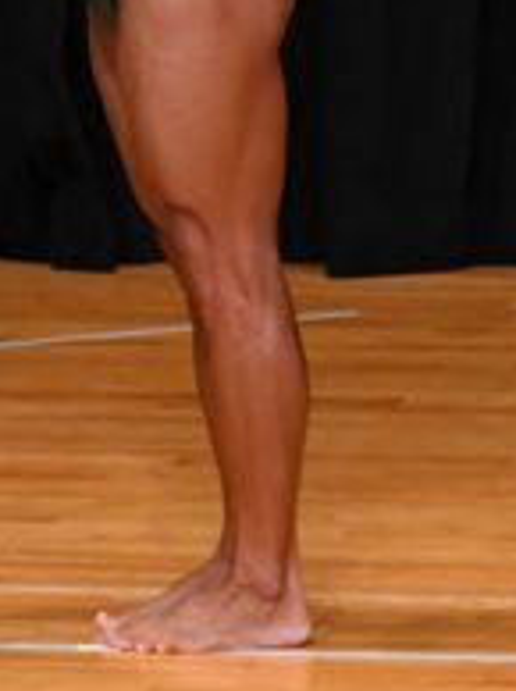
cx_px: -678
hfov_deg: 1.4
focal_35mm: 1037
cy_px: -61
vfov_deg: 1.9
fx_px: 20656
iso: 3200
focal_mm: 180
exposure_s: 1/400
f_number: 5.6
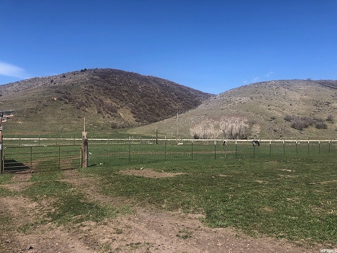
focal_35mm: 28
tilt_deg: +3.2
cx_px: 168
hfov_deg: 63.4
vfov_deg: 49.7
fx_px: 273
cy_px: 126
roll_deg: +0.7
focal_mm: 4
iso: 20
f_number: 1.8
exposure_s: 1/1736
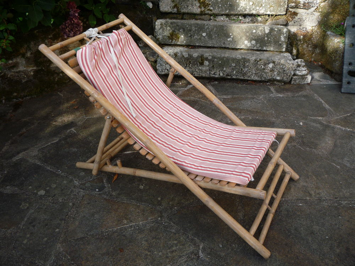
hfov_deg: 60.0
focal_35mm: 30
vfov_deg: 46.8
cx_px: 178
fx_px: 308
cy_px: 133
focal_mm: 5.2
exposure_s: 1/160
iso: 100
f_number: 4
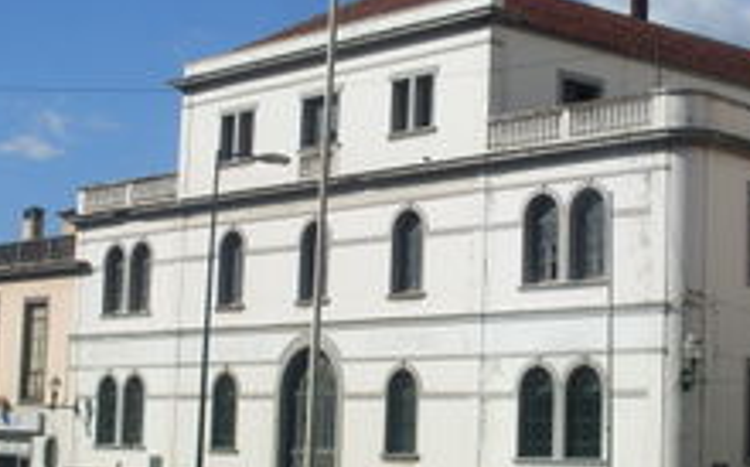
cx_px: 528
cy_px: 164
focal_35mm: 88
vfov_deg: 14.8
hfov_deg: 23.4
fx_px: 1797
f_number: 8.4
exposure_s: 1/350
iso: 80
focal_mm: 6.3
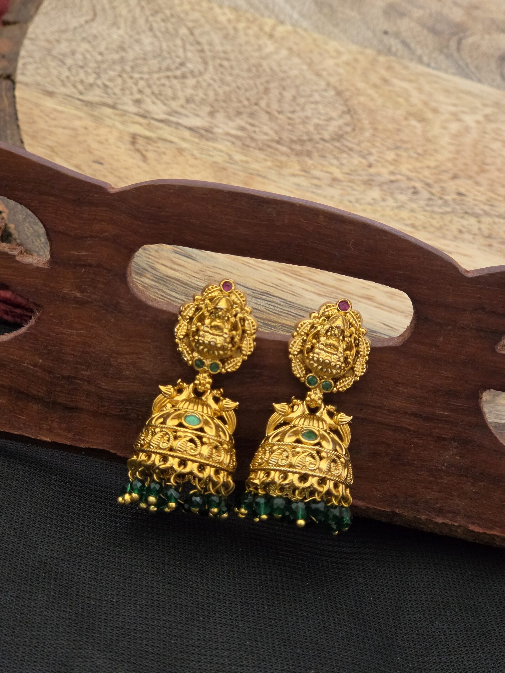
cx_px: 252
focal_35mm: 69
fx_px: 1342
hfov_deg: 21.3
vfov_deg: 28.2
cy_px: 336
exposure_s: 1/33.3
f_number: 2.4
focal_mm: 7
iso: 500
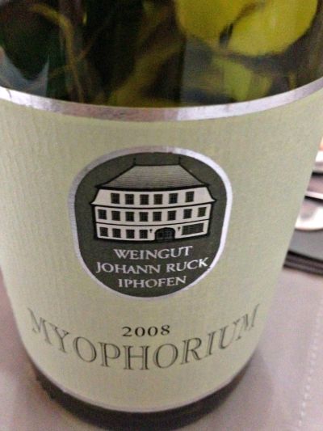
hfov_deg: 43.0
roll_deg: -0.9
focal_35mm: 33
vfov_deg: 55.3
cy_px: 216
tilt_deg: -38.8
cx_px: 162
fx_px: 410
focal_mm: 4.12
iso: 800
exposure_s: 1/15
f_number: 2.4
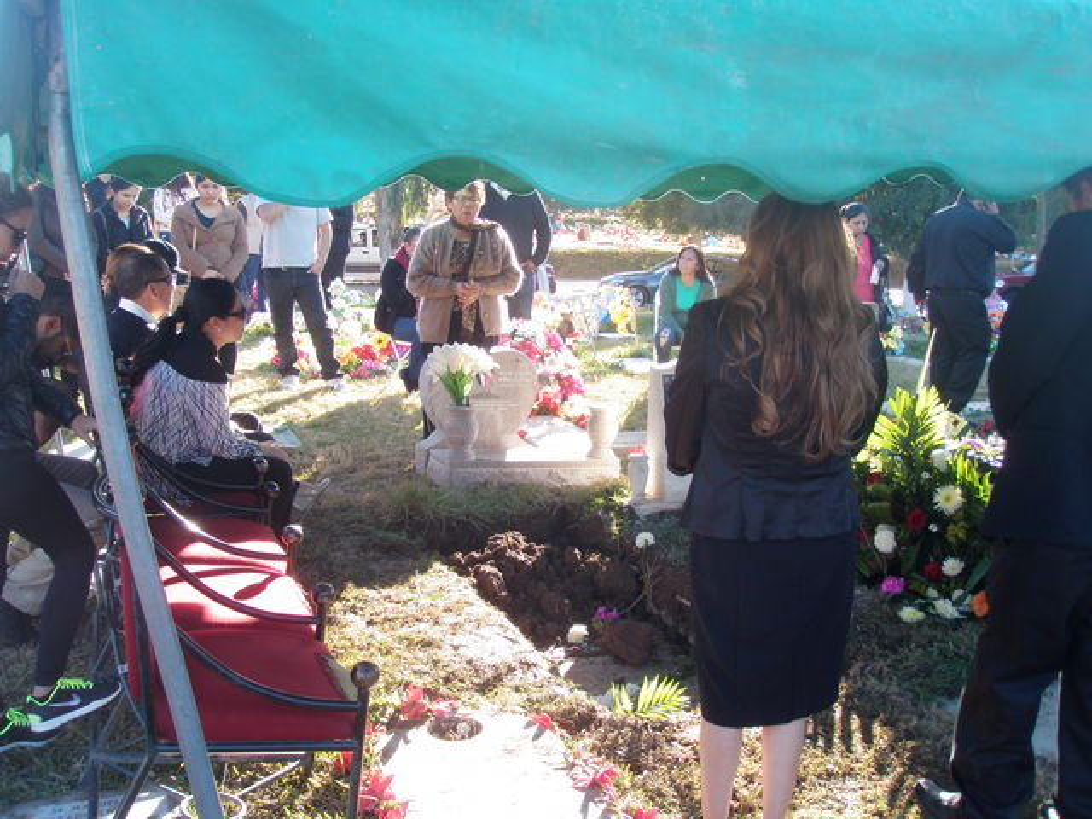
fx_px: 1199
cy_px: 410
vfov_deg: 37.7
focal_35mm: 38
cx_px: 546
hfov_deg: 49.0
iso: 80
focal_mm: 6.7
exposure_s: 1/60
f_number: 3.5
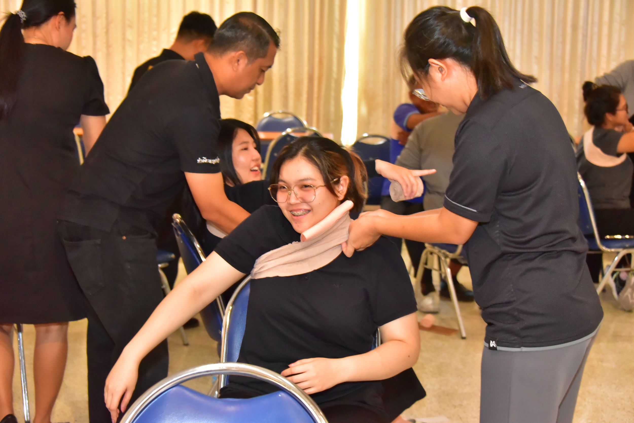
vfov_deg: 21.9
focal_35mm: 62
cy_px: 212
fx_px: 1092
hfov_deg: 32.4
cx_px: 317
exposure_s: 1/160
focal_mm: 62
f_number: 5.6
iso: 10000
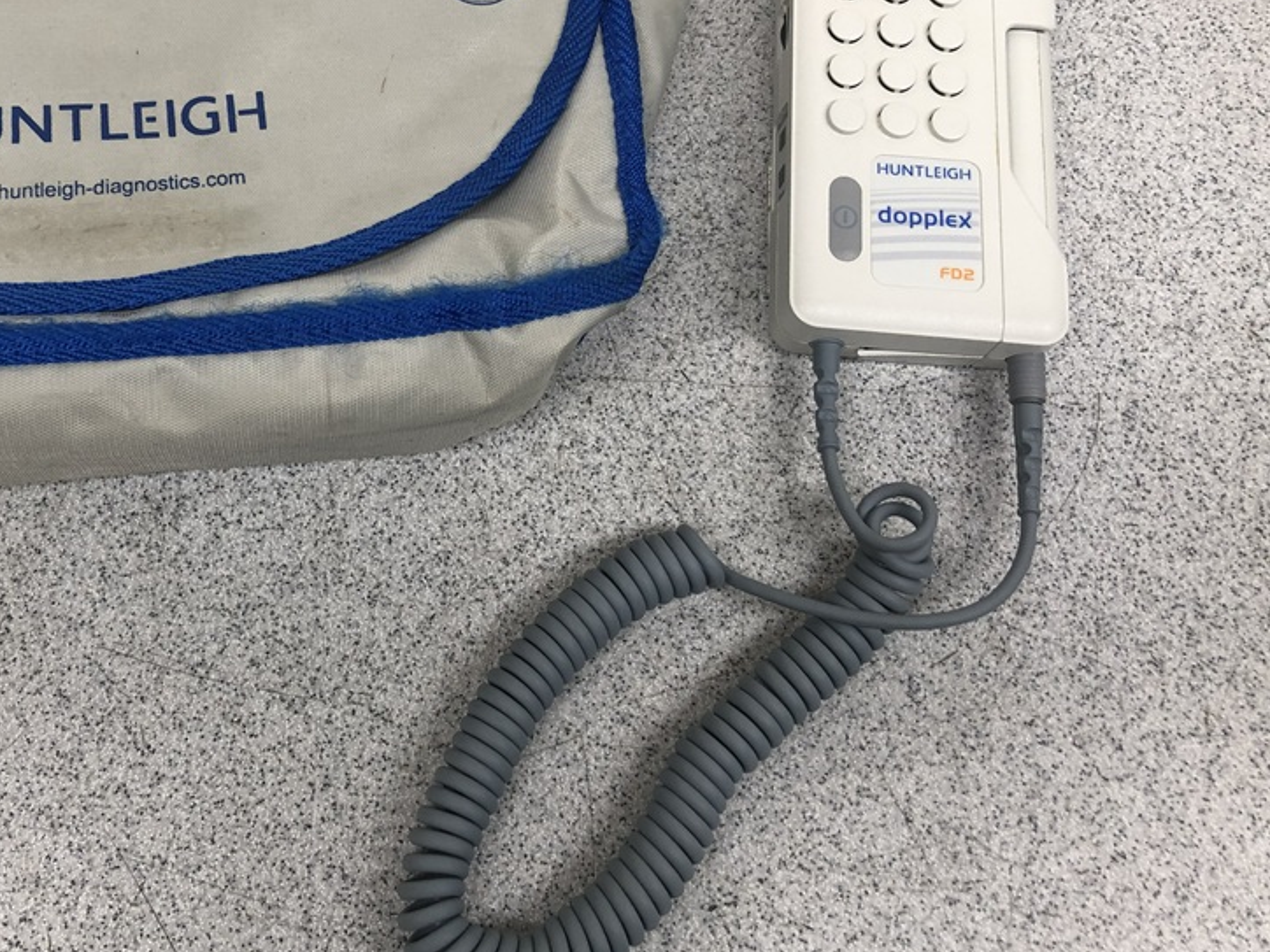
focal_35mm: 39
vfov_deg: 36.7
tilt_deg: -69.0
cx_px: 428
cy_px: 370
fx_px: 1431
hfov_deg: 47.1
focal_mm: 3.99
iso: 25
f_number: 1.8
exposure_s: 1/40
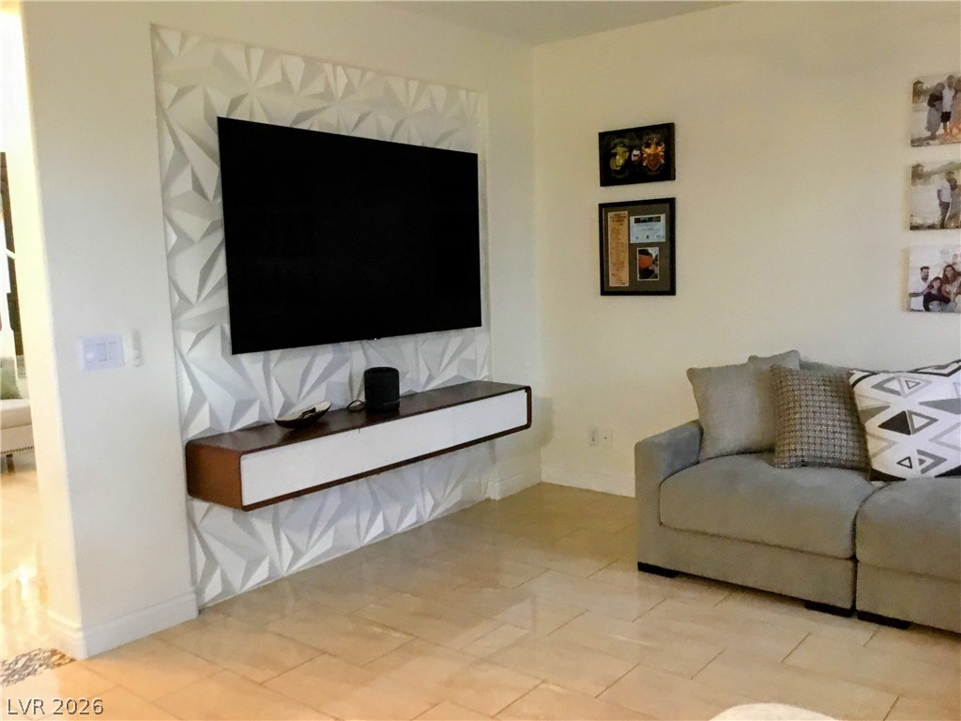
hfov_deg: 58.4
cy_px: 360
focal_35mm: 31
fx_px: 861
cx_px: 480
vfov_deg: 45.4
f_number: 2.4
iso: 200
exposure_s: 1/20
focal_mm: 3.3
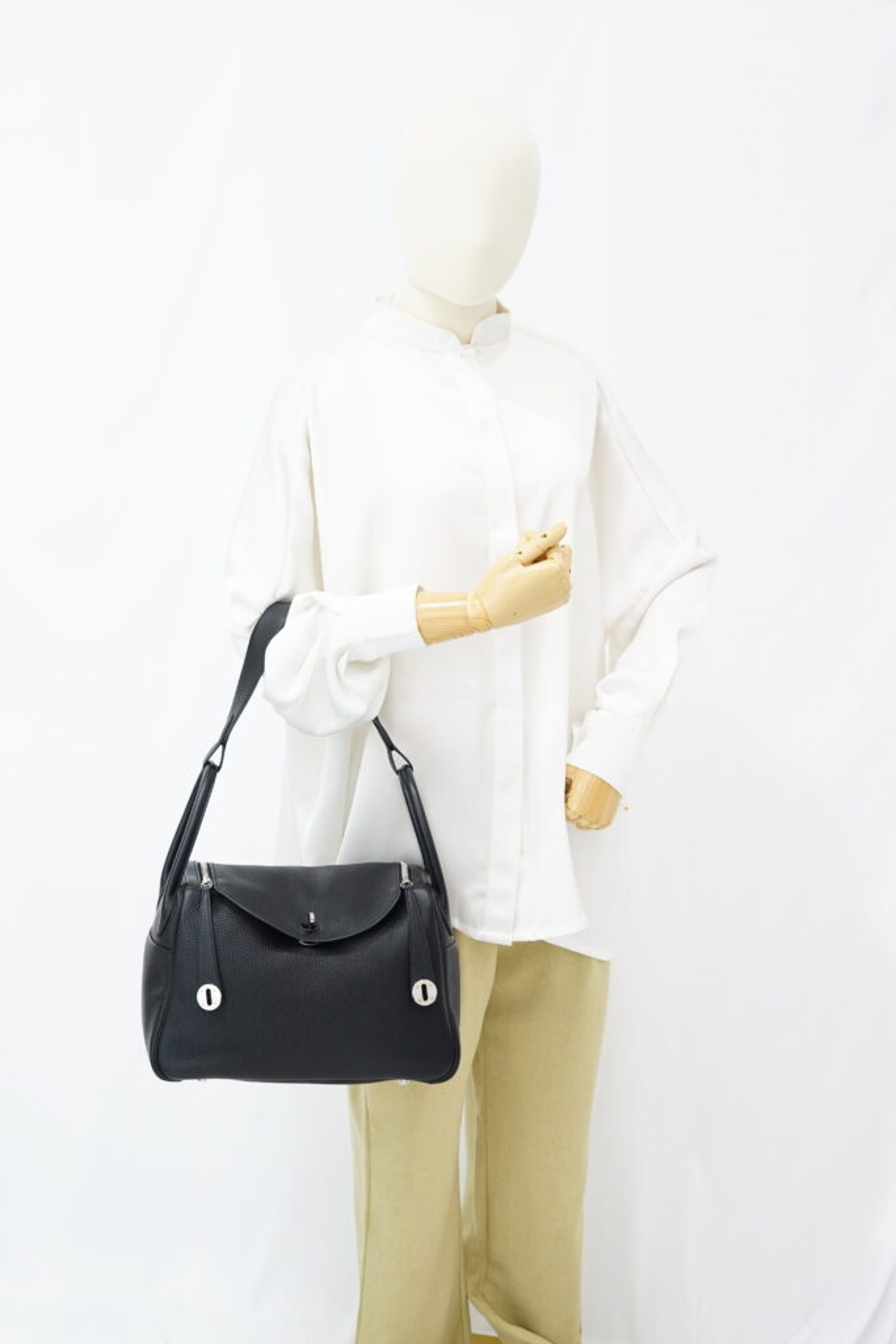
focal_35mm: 50
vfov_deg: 39.6
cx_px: 448
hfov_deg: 27.0
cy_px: 672
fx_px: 1866
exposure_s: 1/6
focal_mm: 50
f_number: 6.3
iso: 640
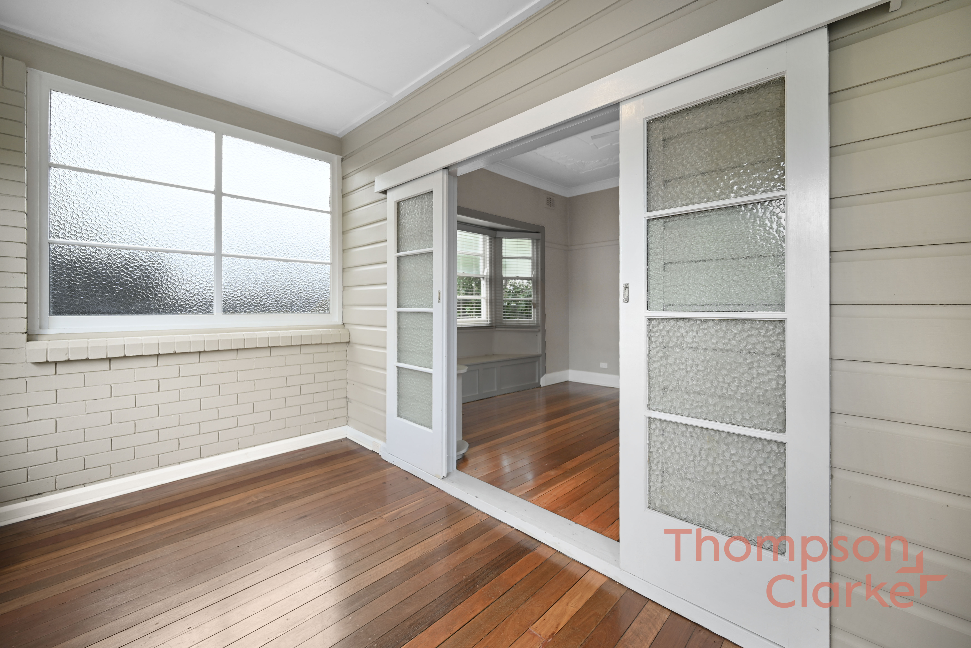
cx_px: 486
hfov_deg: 104.2
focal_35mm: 14
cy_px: 324
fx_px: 378
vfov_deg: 81.3
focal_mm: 14
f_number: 4
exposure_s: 1/10
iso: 100
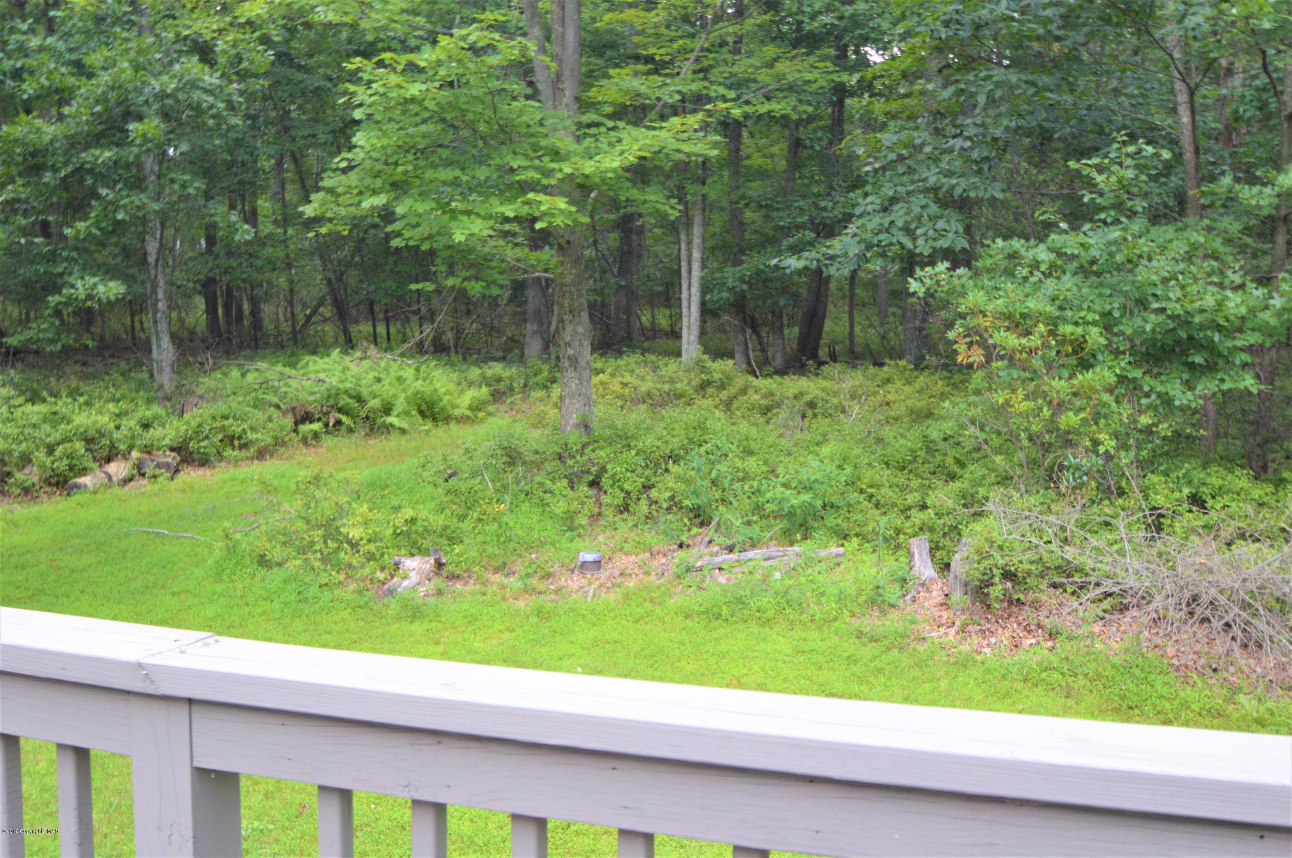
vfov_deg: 36.8
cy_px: 429
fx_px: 1291
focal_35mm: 36
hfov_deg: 53.2
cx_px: 646
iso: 1100
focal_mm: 24
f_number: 4.5
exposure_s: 1/500
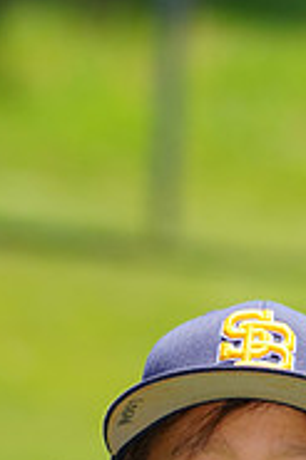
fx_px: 9069
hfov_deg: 1.9
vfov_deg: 2.9
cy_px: 699
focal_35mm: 710
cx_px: 210
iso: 100
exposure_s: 1/250
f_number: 7.1
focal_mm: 226
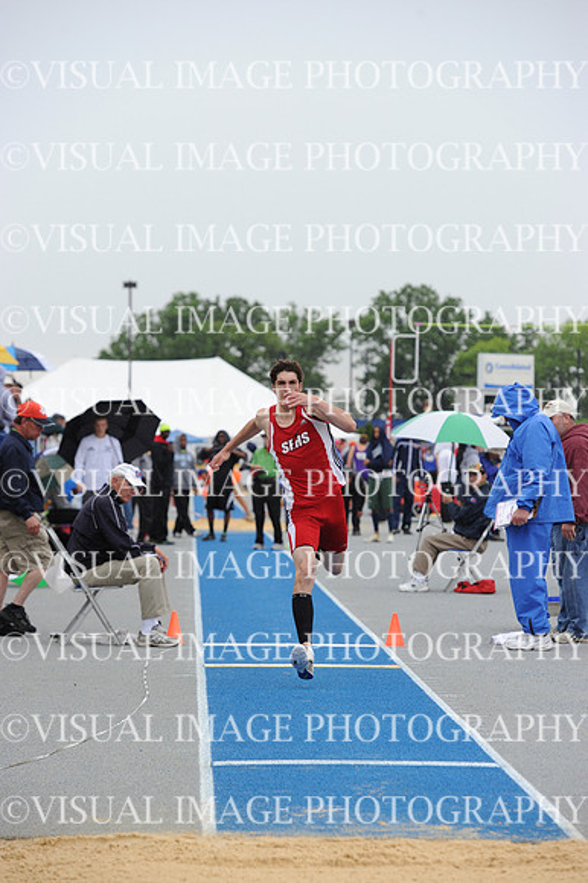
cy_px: 442
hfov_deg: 9.8
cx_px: 294
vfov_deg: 14.7
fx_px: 3434
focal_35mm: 140
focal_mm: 140
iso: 1600
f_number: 5
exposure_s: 1/2000
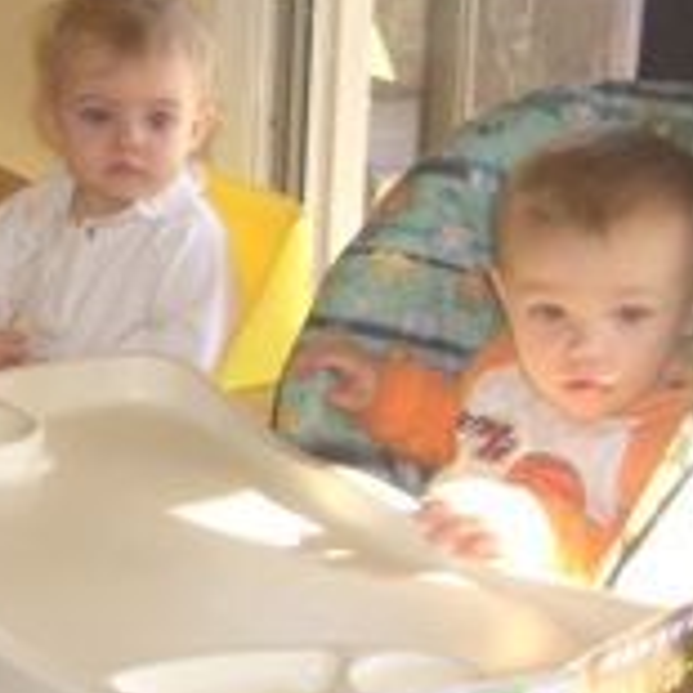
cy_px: 371
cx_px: -130
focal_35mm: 128
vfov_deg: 13.6
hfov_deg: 13.3
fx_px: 2899
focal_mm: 5.8
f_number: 2.6
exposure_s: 1/60
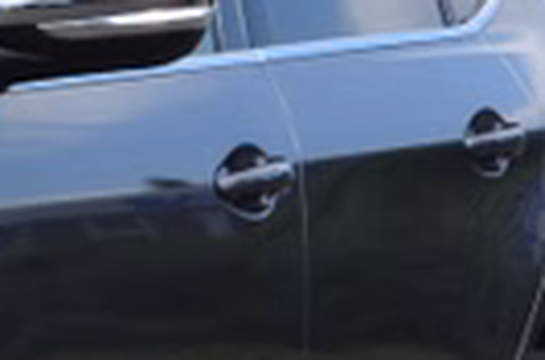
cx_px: -783
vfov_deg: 3.4
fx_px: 6147
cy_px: 282
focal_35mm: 407
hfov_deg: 4.9
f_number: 11
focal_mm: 45
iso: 140
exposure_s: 1/125
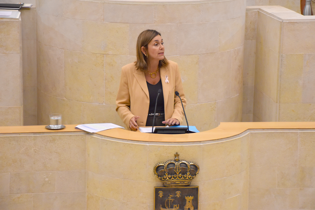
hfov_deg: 18.2
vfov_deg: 12.2
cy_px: 105
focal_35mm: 112
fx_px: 984
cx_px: 158
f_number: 5
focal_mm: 75
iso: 2000
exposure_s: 1/125
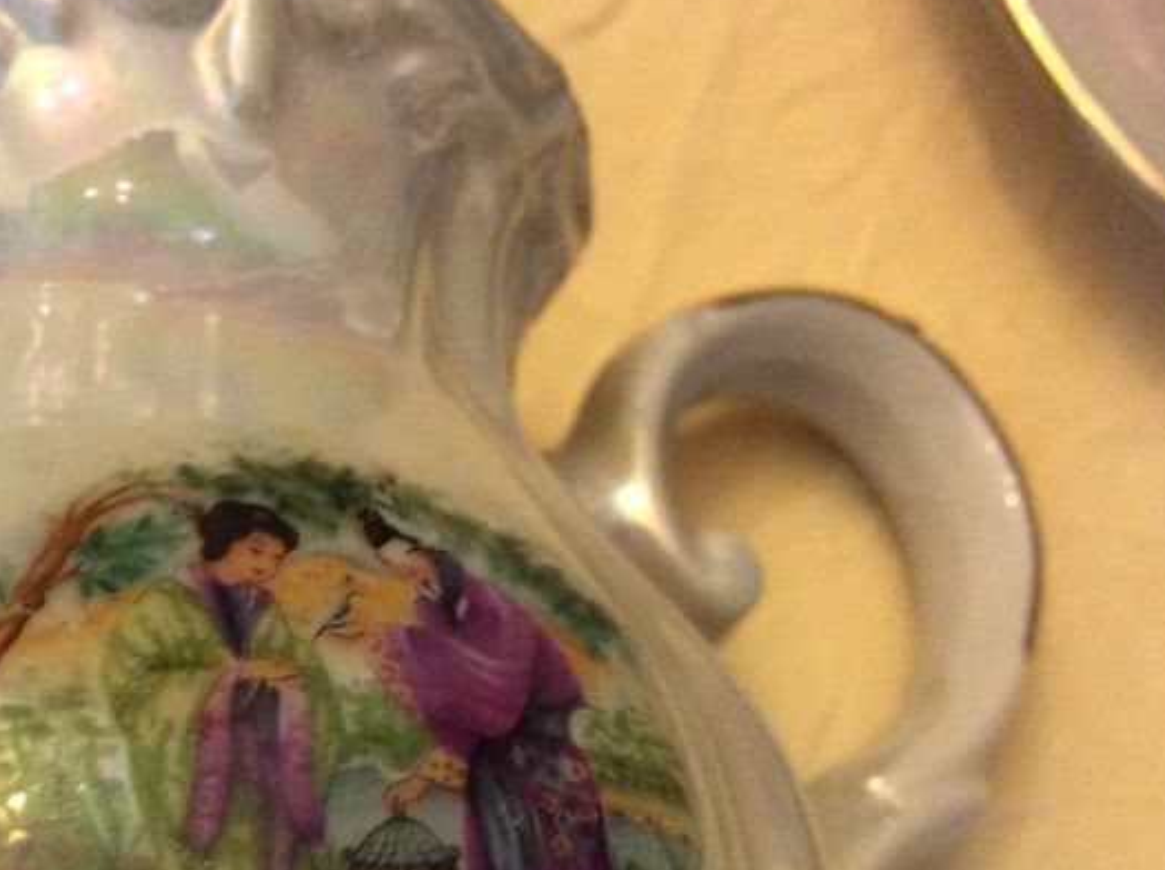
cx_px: 284
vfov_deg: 23.5
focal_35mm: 61
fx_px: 2050
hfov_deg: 31.1
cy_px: 722
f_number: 2.4
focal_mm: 3.3
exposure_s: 1/20
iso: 320
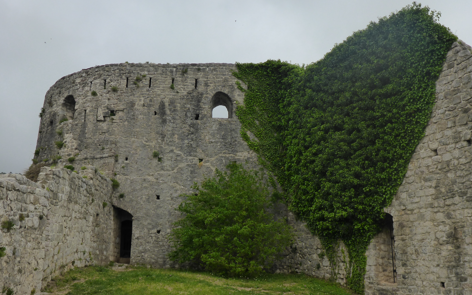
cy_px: 162
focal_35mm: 38
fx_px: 489
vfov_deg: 33.6
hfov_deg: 51.5
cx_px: 236
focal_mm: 6
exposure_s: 1/320
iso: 200
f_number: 3.7
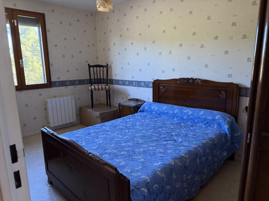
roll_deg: -0.3
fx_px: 187
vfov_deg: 56.8
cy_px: 100
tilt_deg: -12.0
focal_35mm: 24
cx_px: 134
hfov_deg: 71.6
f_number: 1.78
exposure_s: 1/60
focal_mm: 6.76
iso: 320
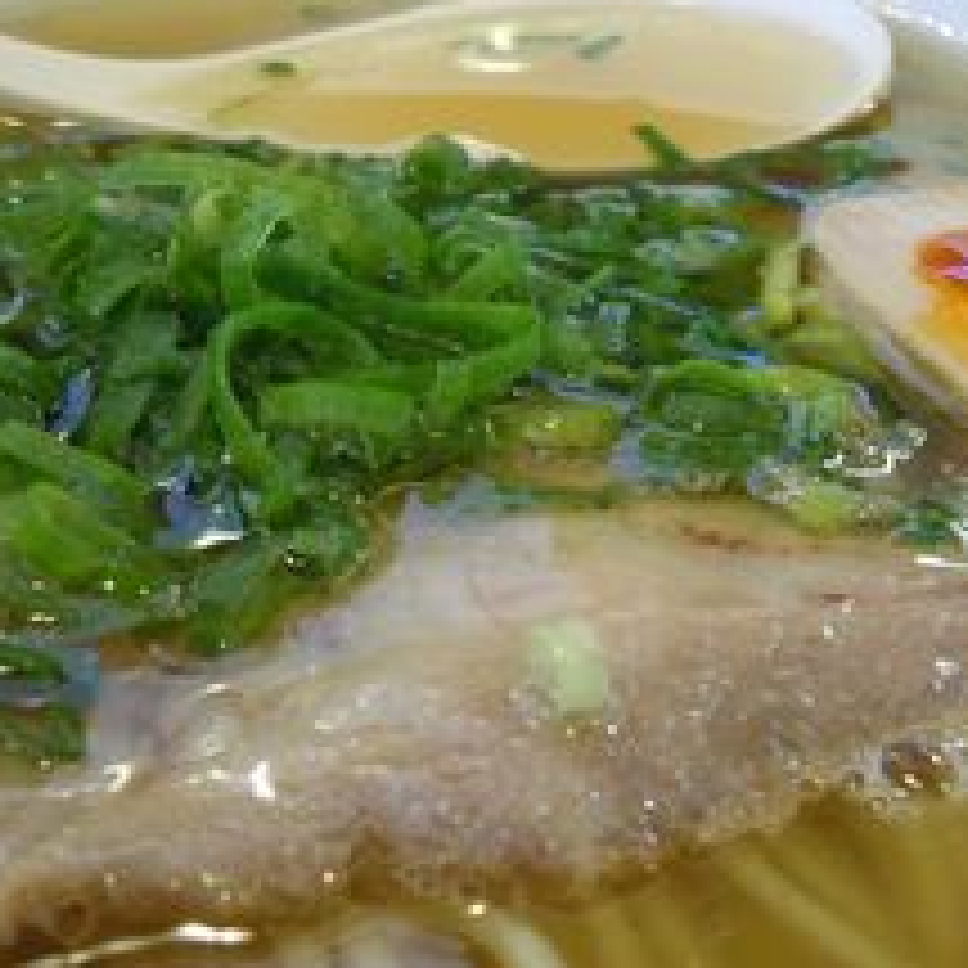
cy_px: 459
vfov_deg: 36.8
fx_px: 1455
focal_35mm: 46
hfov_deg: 36.7
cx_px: 423
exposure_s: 1/10
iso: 400
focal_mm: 5
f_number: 3.7
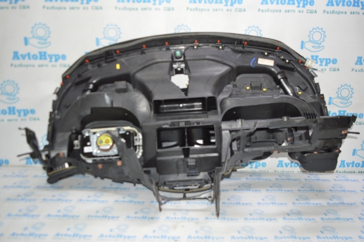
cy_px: 121
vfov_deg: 43.5
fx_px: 303
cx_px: 182
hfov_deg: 62.0
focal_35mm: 30
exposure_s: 1/80
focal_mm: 20
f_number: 4
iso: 400
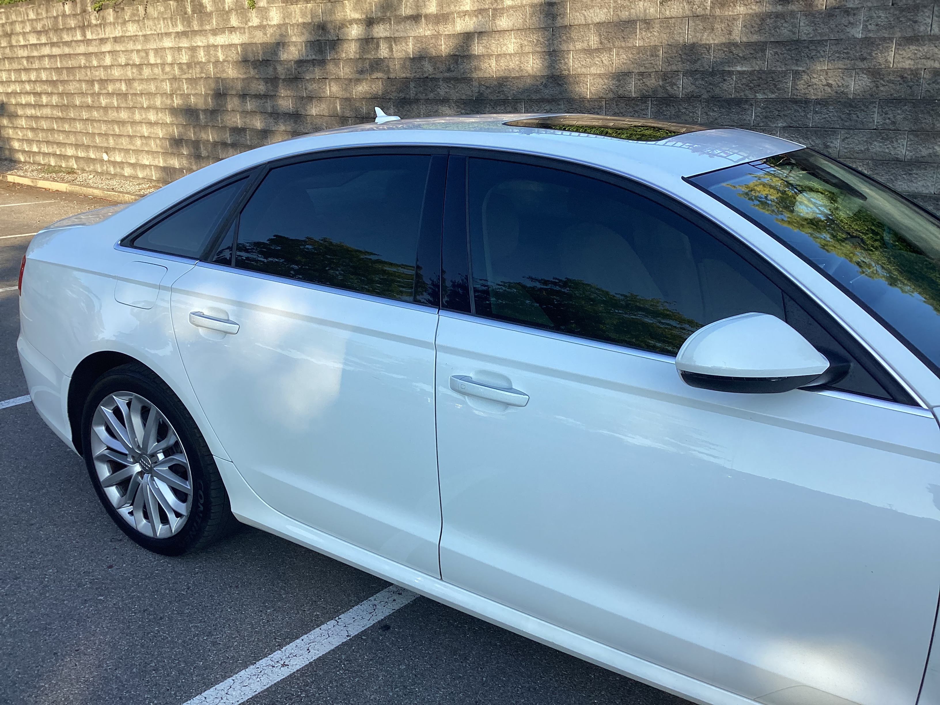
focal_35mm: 31
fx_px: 842
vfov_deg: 45.4
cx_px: 470
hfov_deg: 58.4
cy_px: 352
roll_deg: +1.3
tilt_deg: -18.3
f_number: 2.4
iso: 25
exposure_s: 1/452
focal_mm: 3.3
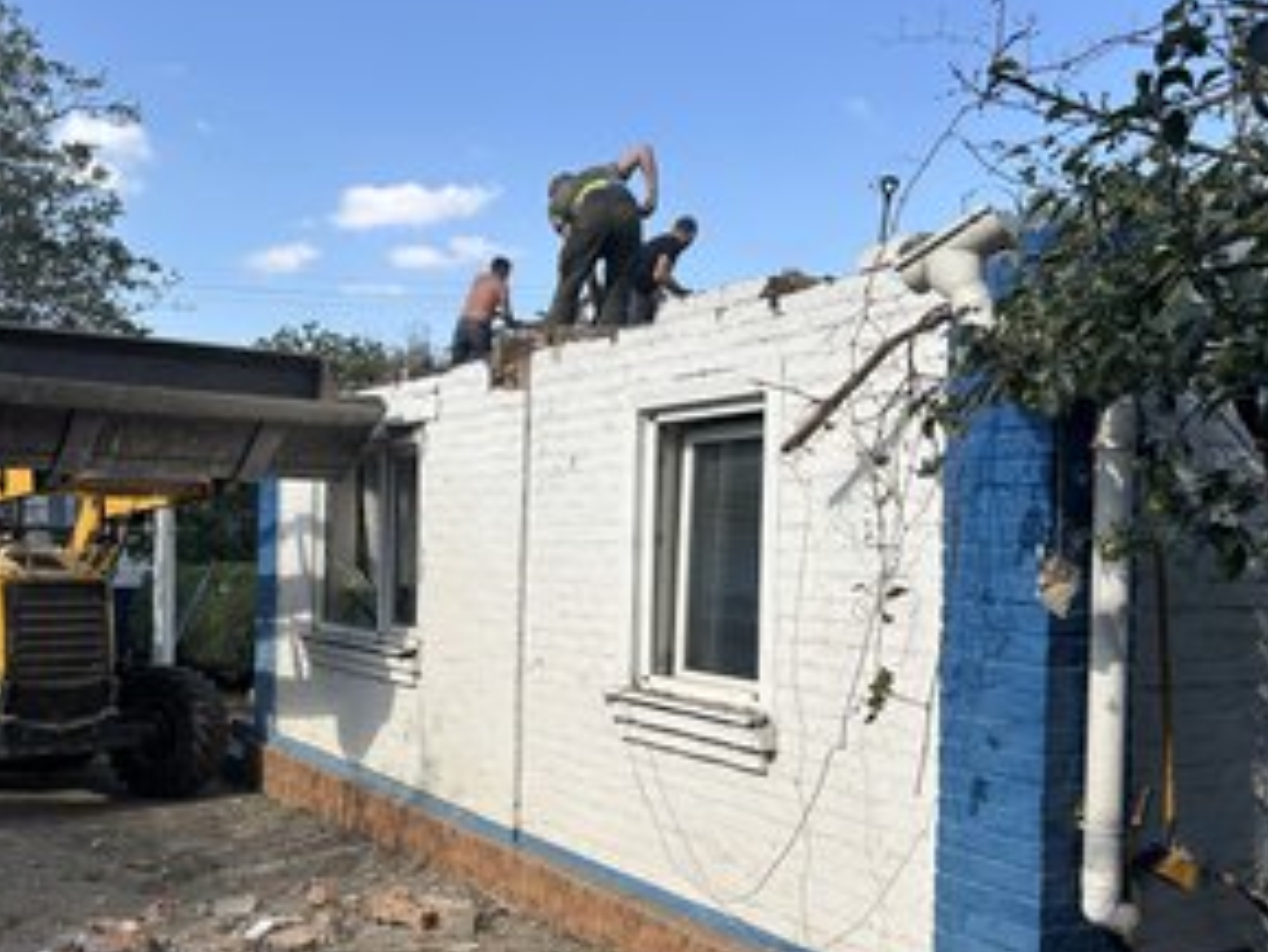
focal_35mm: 36
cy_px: 540
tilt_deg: +0.0
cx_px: 443
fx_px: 1319
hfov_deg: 50.6
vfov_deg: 39.6
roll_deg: -1.0
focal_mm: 5.7
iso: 50
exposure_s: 1/2994
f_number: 1.5
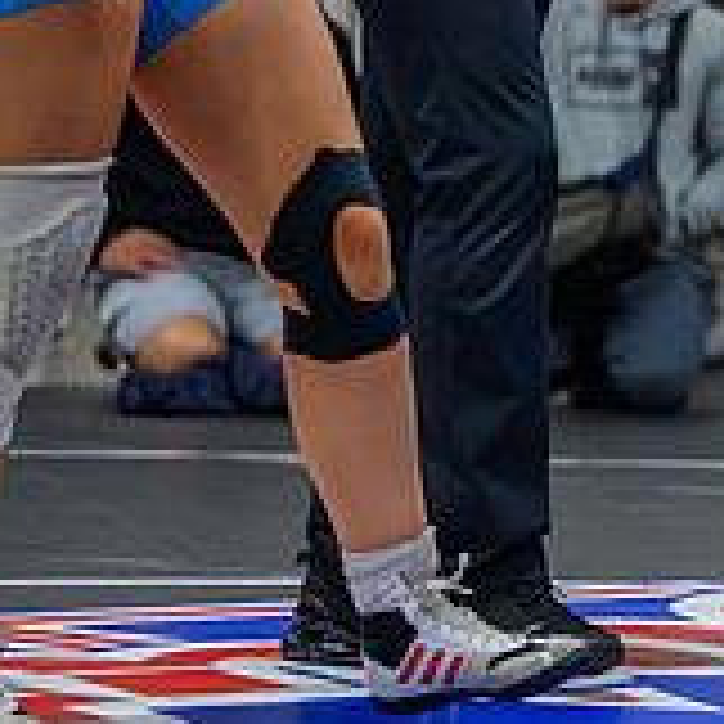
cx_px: 1135
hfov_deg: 5.7
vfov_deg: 5.7
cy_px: -172
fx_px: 7217
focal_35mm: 305
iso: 10000
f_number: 2.8
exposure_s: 1/800
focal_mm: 95
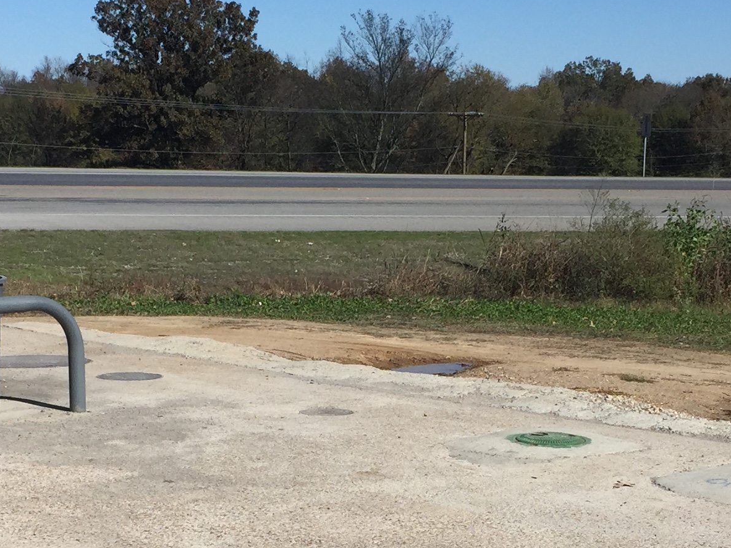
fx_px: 1689
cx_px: 315
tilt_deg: -12.8
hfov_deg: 24.4
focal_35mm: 80
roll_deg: -2.0
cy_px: 484
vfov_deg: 18.2
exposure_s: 1/3300
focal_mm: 4.15
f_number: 2.2
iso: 32
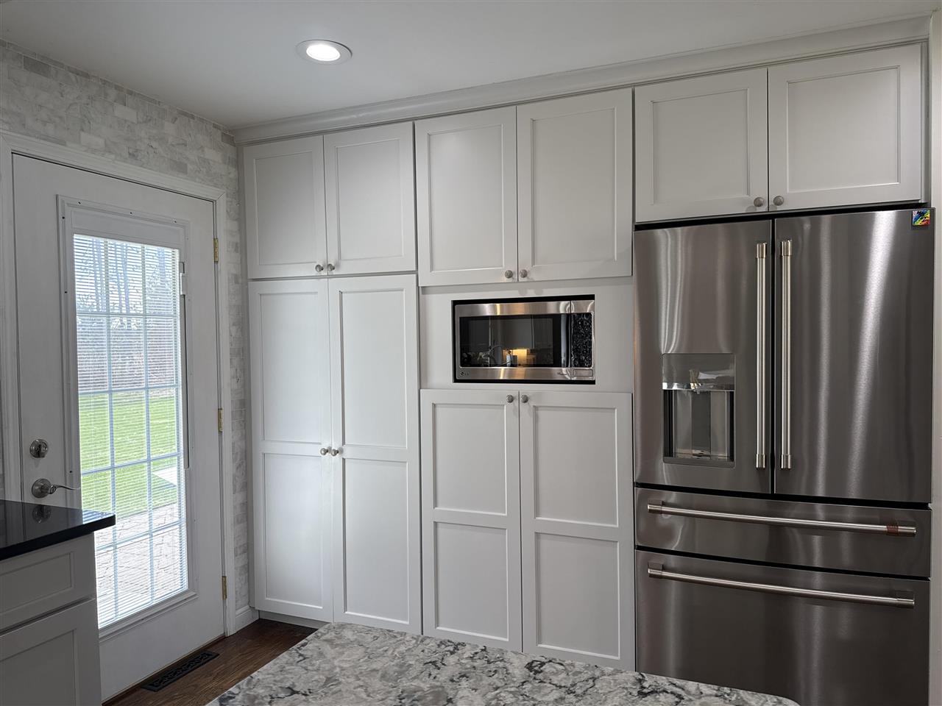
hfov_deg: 71.6
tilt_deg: -0.9
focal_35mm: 24
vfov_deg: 56.8
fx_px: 653
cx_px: 471
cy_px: 353
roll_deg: +0.1
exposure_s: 1/240
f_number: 1.78
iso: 125
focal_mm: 6.76
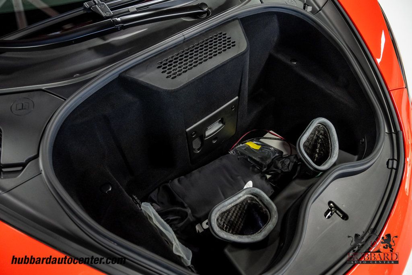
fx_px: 275
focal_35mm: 24
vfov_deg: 53.1
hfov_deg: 73.7
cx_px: 206
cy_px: 138
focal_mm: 24
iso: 2500
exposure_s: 1/60
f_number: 5
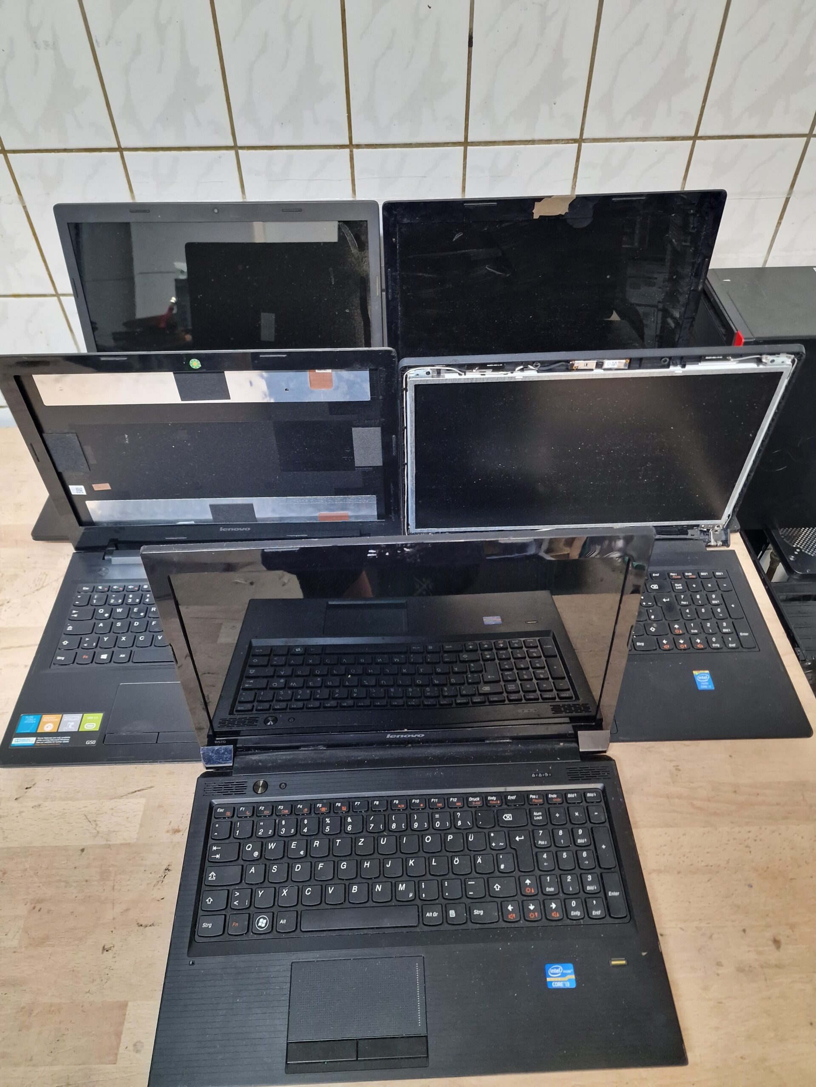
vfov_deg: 73.9
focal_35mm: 23
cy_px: 544
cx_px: 408
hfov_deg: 58.9
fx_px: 723
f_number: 1.8
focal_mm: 6.4
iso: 640
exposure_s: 1/50
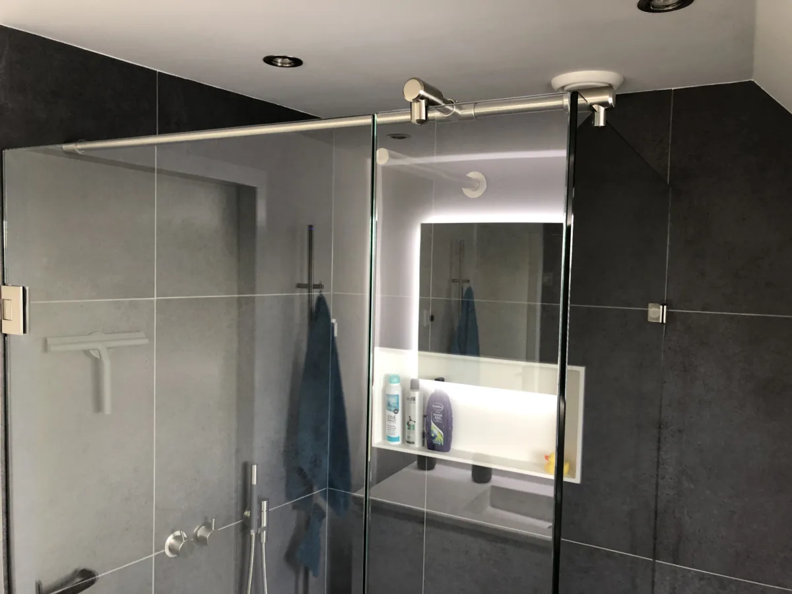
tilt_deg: -3.7
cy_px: 297
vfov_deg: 49.7
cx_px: 396
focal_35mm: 28
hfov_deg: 63.4
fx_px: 641
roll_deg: -0.8
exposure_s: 1/17
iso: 40
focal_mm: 4
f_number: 1.8
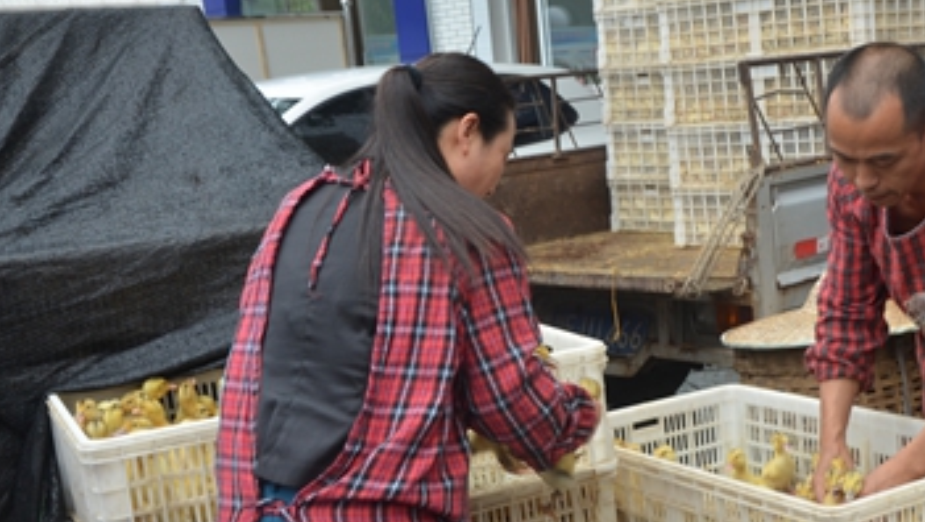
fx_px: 1424
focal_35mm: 58
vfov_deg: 20.7
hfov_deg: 35.5
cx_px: 643
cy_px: 347
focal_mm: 26
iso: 400
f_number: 5.6
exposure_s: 1/125
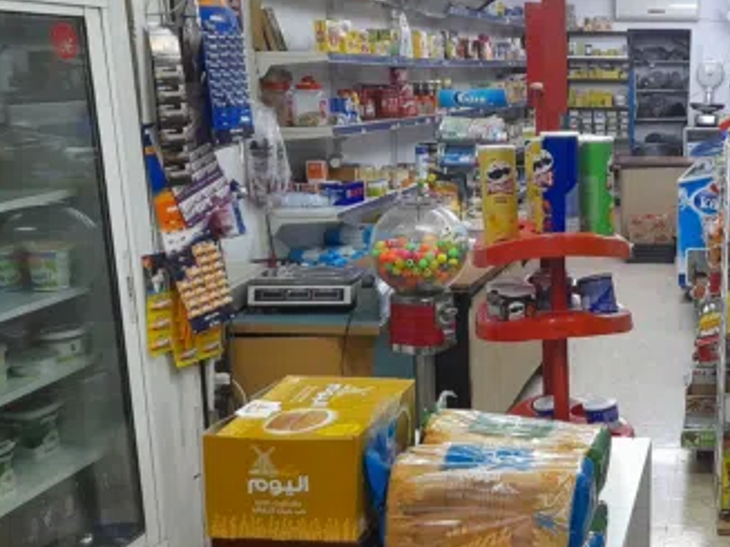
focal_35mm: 49
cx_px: 647
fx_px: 1033
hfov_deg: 36.6
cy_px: 268
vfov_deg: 29.7
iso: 320
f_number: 2
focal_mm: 4.6
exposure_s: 1/50
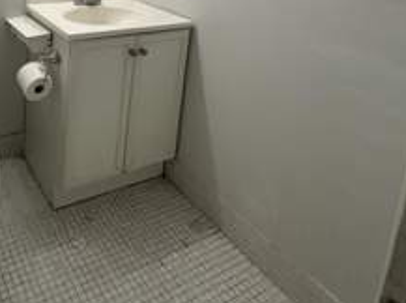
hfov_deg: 52.7
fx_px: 363
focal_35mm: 31
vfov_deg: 38.3
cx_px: 56
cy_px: -23
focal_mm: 2.22
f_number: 2.2
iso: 200
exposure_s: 1/120
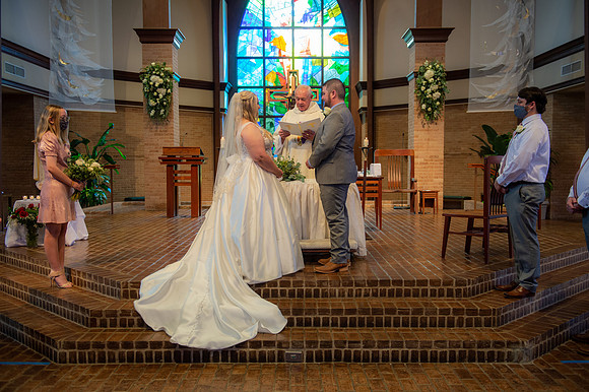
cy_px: 196
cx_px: 294
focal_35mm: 36
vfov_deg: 36.8
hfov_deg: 53.2
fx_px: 589
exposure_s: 1/125
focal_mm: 36
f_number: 3.5
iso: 1250
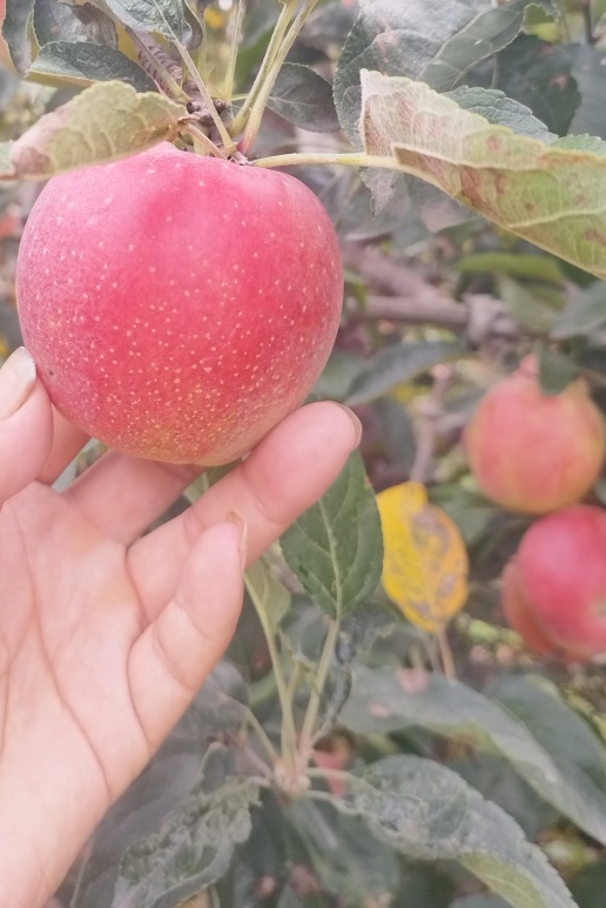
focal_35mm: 33
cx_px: 193
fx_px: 832
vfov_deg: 55.8
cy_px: 290
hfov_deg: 39.4
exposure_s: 1/100
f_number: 1.9
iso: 205
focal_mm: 5.52
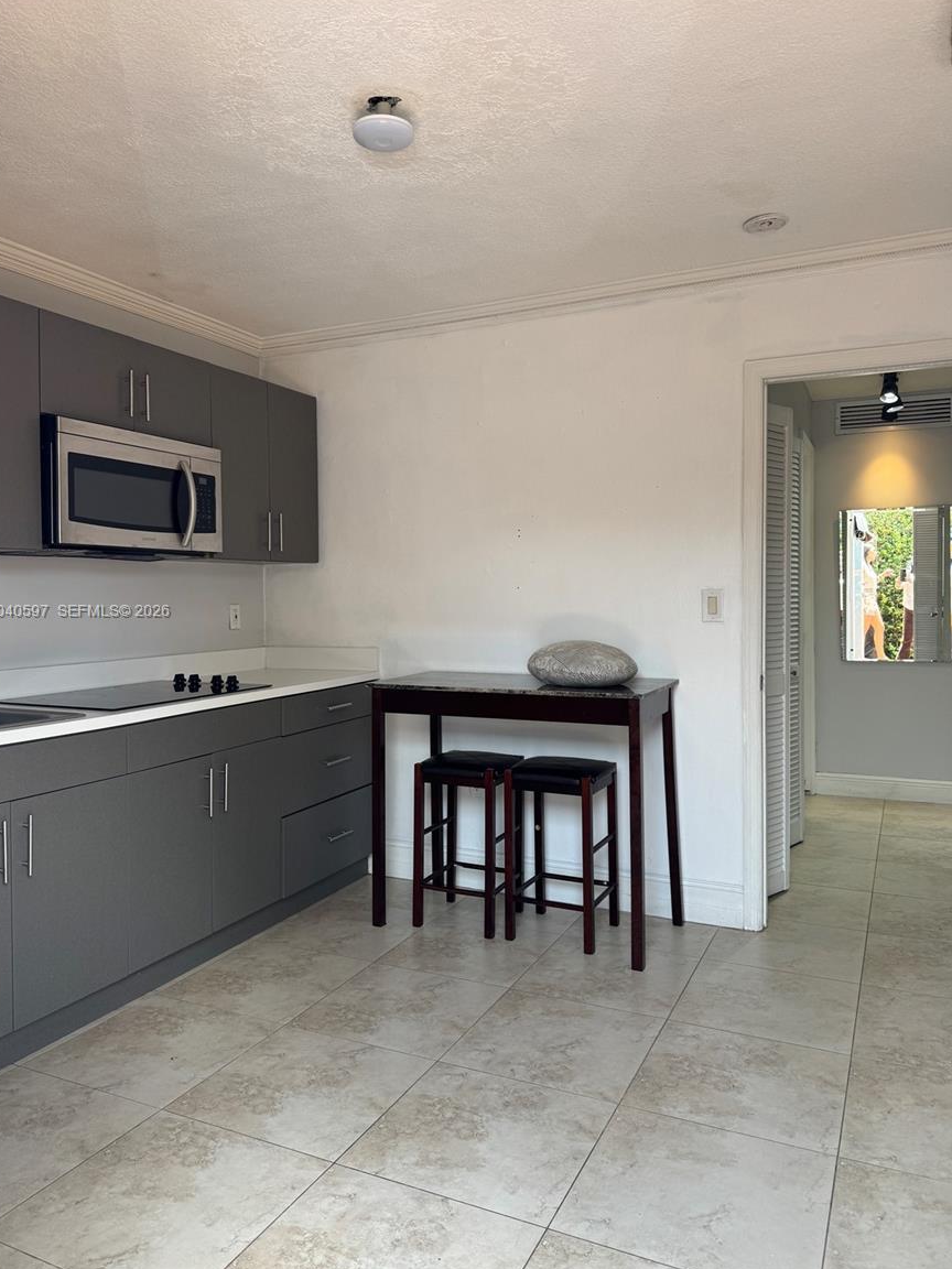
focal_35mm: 25
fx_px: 917
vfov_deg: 69.4
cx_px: 462
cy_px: 612
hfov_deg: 54.9
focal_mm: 6.76
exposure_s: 1/123
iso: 50
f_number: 1.78
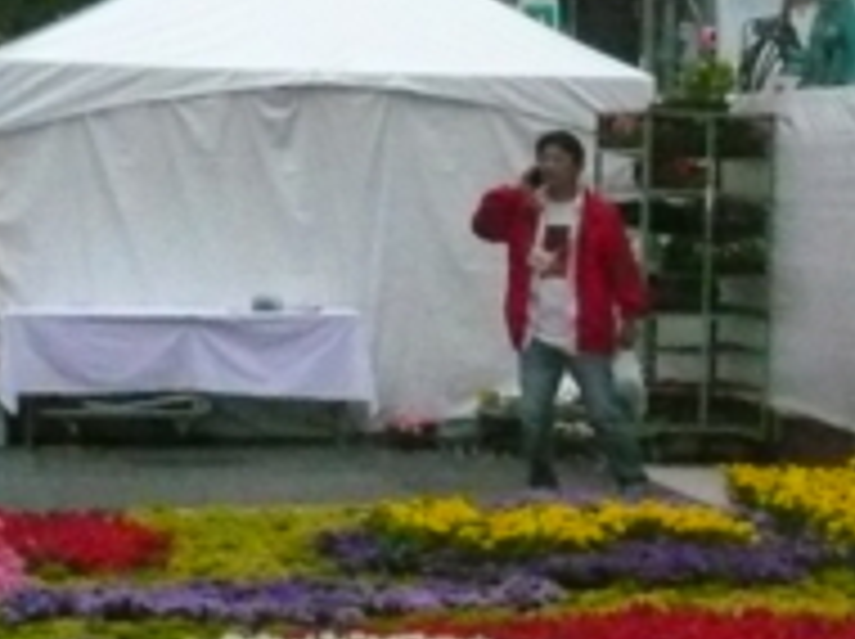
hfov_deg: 12.1
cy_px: 720
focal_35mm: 156
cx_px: 1296
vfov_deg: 9.4
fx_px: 3848
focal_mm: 6.1
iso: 800
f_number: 9
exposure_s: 1/640
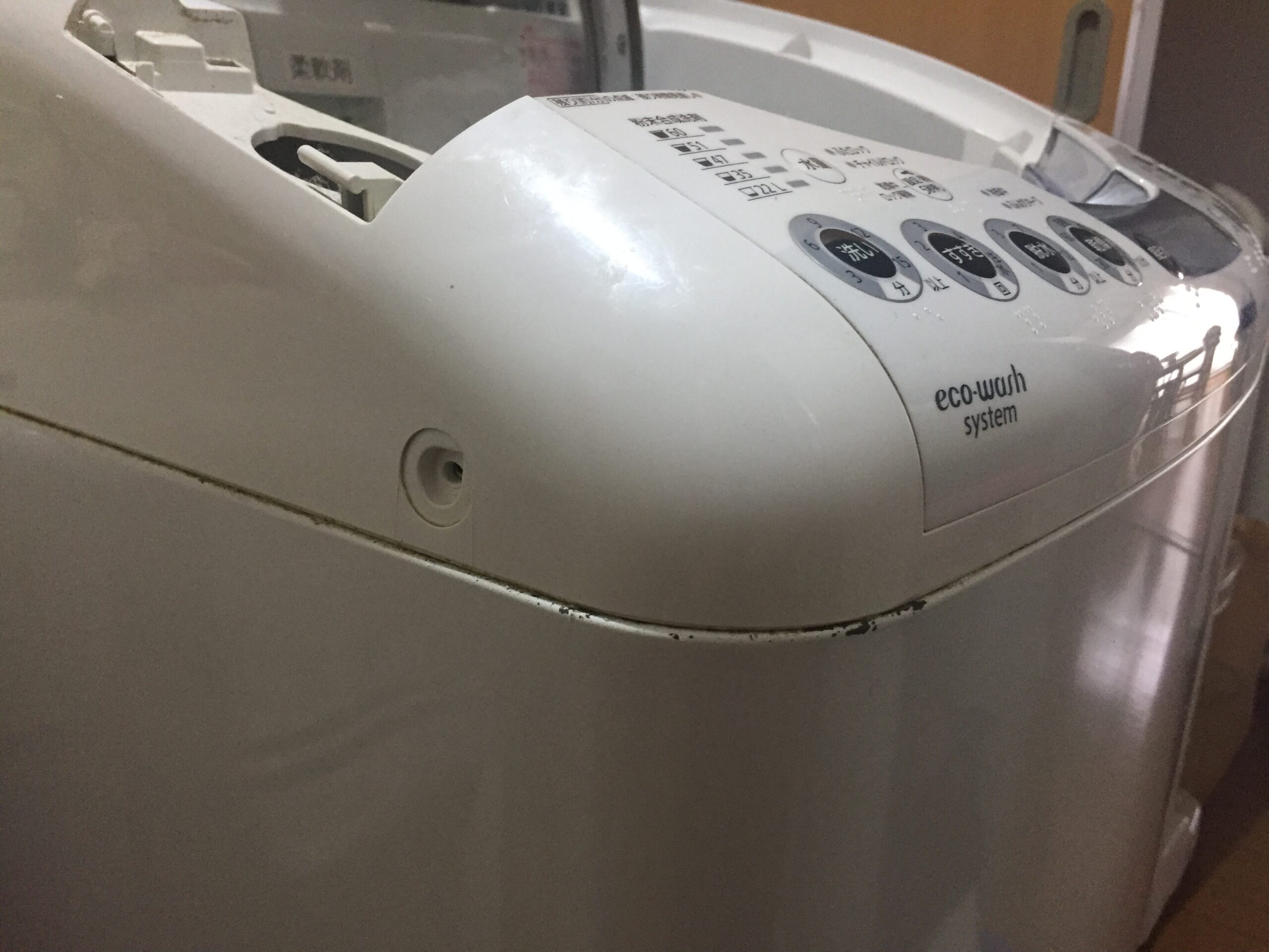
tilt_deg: -18.6
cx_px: 634
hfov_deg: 61.7
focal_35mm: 29
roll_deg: -3.2
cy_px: 476
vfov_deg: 48.2
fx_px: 1063
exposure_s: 1/33
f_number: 2.2
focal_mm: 4.15
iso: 200
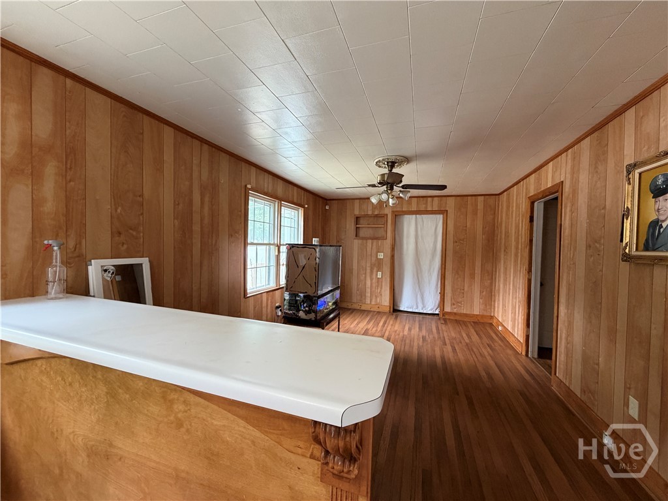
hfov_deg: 102.1
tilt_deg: -1.2
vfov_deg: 85.7
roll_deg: -1.1
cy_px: 250
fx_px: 270
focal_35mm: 14
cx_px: 334
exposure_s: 1/60
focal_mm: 2.22
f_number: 2.2
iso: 320
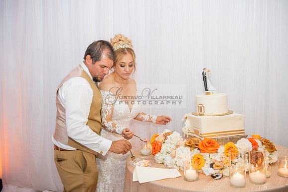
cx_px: 144
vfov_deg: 35.1
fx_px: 304
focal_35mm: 38
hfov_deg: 50.7
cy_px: 96
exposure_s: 1/160
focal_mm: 38
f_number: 3.5
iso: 1000
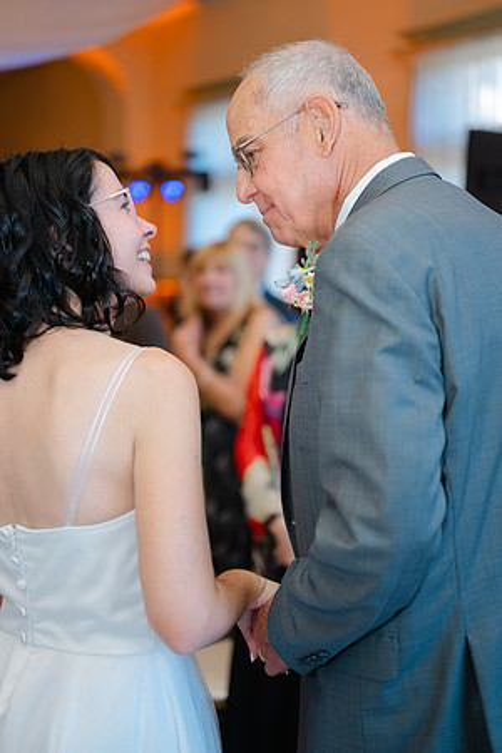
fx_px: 1046
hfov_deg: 27.0
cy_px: 376
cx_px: 251
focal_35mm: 50
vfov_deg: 39.6
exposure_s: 1/125
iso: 320
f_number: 1.8
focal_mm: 50
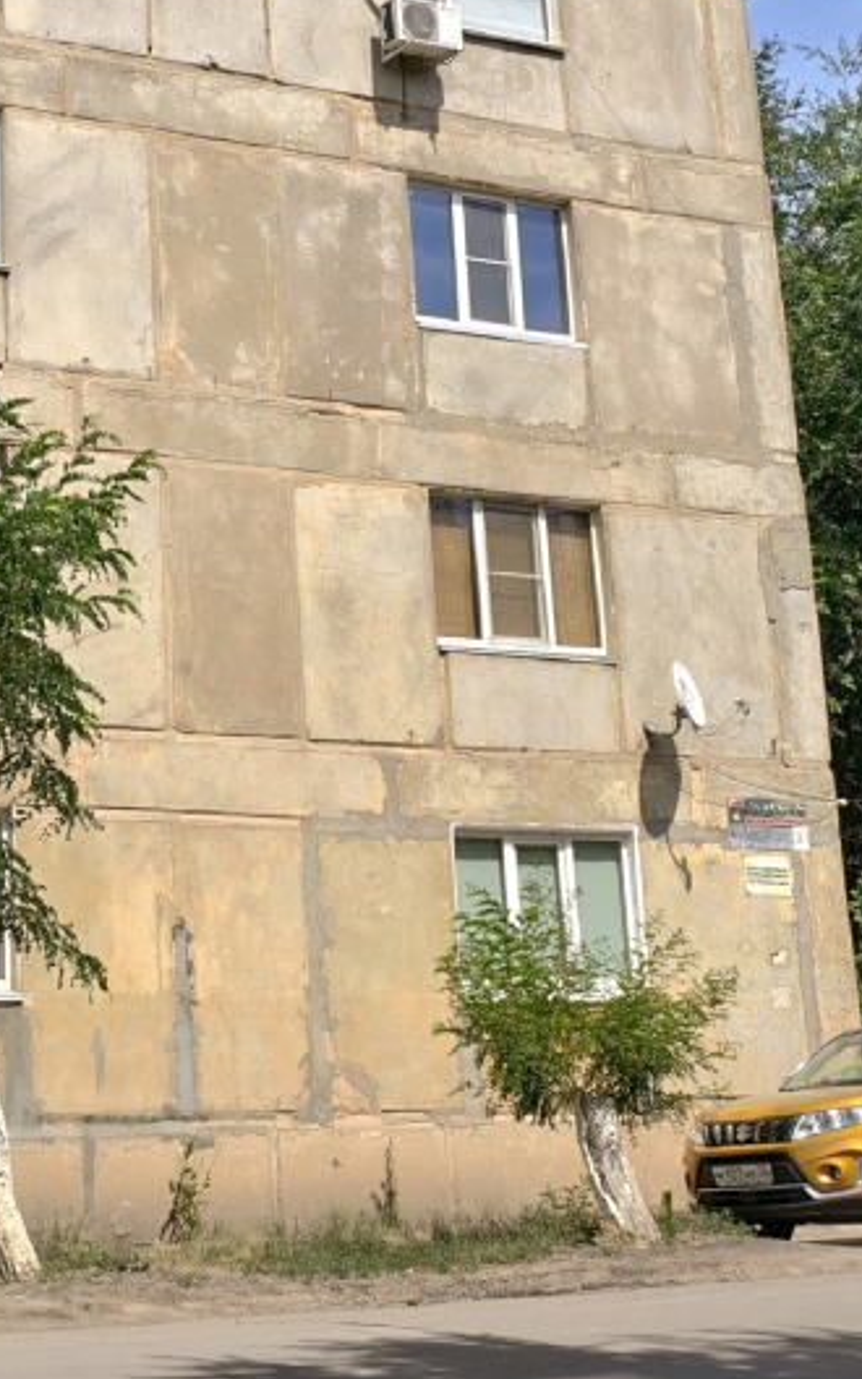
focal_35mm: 60
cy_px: 404
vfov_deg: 33.5
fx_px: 2255
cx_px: -136
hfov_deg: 20.4
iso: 71
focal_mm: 6.54
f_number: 1.57
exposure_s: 1/9091
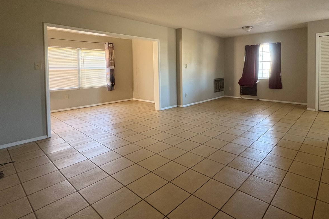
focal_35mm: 20
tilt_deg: -1.5
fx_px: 183
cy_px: 76
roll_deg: +0.7
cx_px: 206
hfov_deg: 82.3
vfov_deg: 60.7
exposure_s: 1/60
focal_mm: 2.22
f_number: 2.2
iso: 500
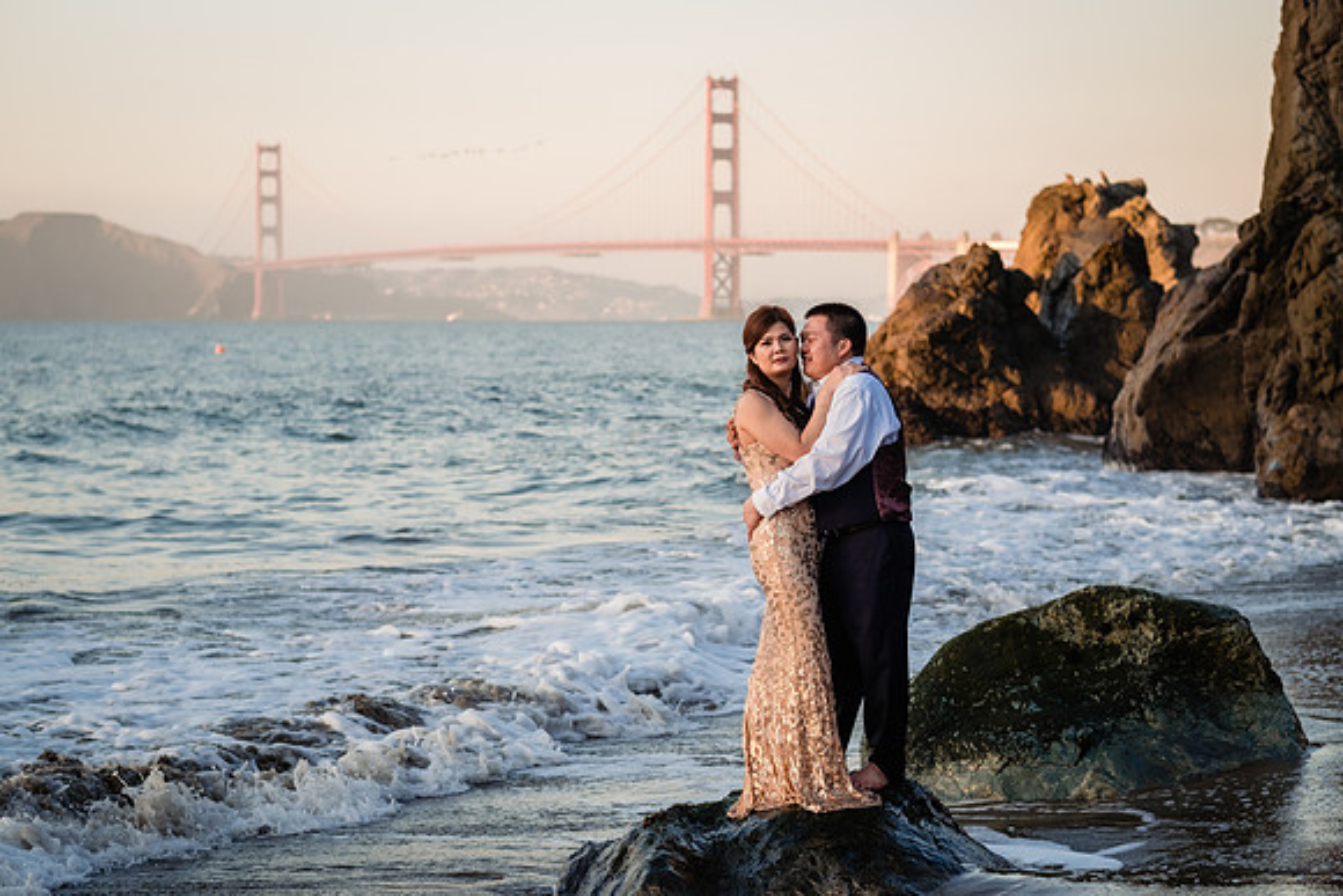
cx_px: 672
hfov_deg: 24.2
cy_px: 448
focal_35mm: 84
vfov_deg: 16.3
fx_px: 3134
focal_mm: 56
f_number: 2.8
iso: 160
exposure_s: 1/320
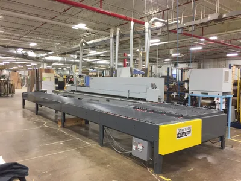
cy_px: 90
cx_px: 120
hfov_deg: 61.7
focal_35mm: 29
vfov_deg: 48.2
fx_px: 202
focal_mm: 4.15
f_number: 2.2
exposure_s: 1/30
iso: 64
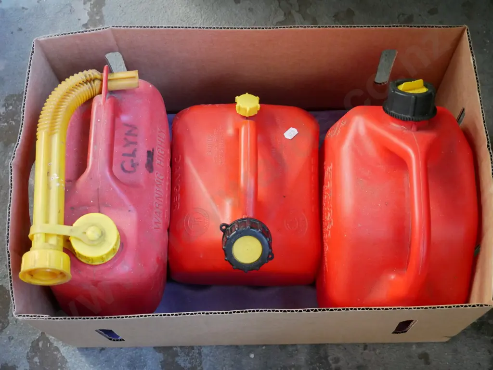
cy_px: 185
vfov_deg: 26.1
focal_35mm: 56
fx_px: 798
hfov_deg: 34.3
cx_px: 246
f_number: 4.7
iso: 3200
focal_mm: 28
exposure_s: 1/40
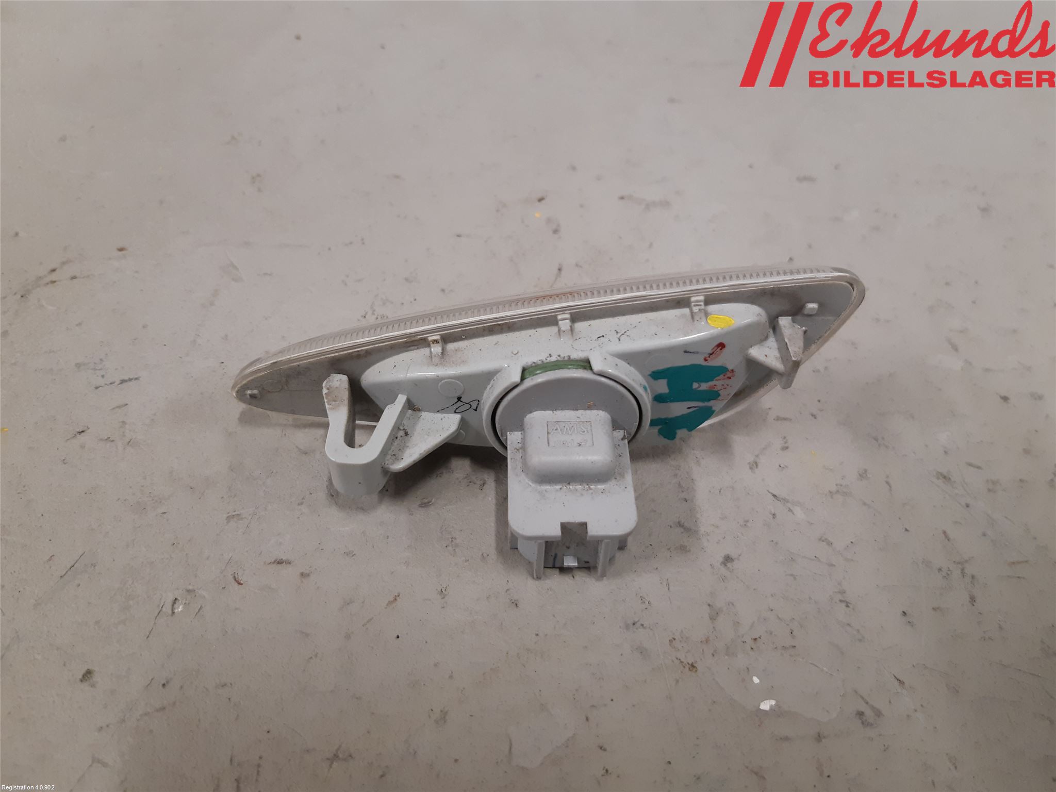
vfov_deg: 53.1
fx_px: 793
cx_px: 528
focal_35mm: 26
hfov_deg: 67.3
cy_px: 396
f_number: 1.7
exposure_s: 1/50
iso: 160
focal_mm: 3.93
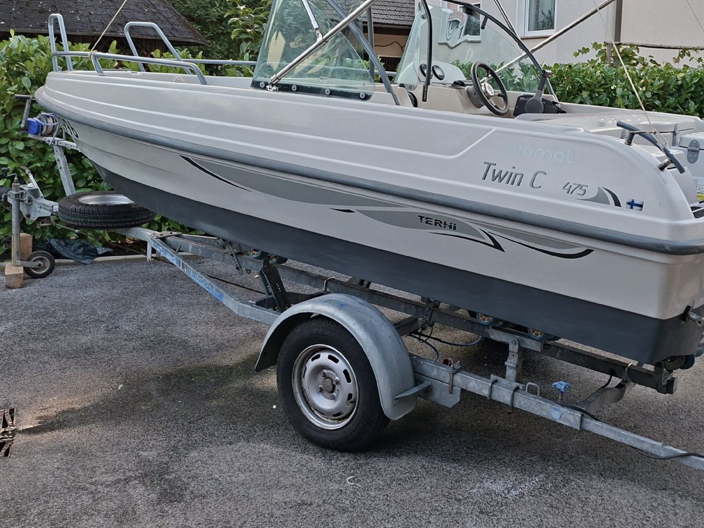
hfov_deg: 50.1
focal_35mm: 36
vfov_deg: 39.1
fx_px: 732
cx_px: 487
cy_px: 166
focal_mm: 5.54
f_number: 1.8
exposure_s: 1/120
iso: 50
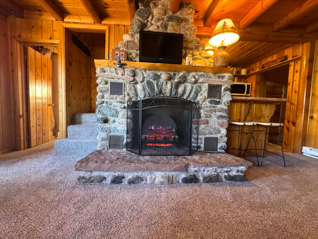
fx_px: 129
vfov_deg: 85.7
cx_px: 159
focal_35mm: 14
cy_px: 120
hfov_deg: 102.1
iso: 800
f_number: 2.2
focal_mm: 2.22
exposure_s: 1/60
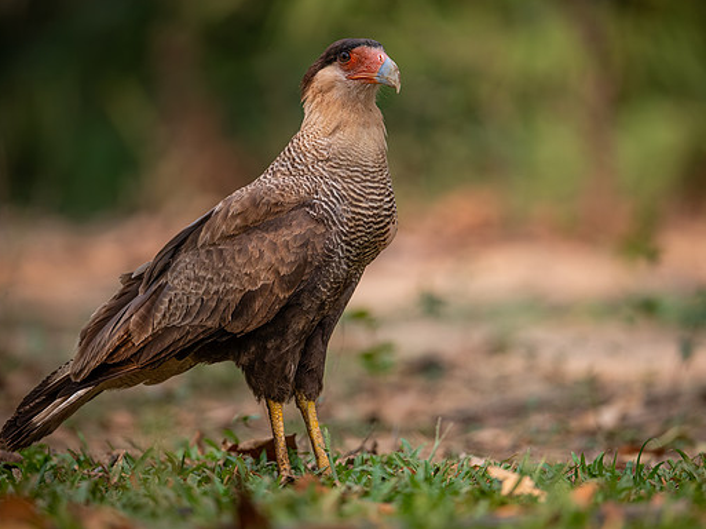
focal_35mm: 502
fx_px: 10231
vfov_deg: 3.0
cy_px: 253
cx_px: 394
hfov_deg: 4.0
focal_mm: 400
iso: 720
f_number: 4.5
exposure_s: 1/2000
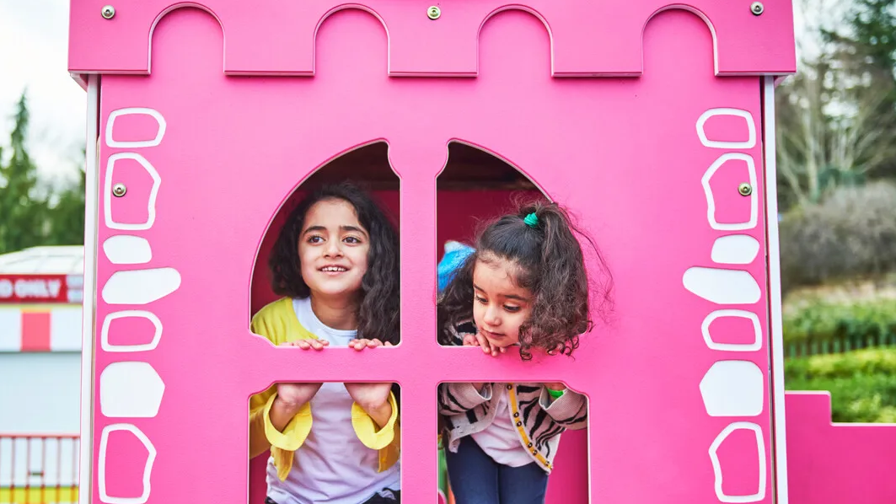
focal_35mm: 52
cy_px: 302
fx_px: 1235
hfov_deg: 39.8
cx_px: 397
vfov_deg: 23.0
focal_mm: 44
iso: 500
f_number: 2.8
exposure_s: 1/1250
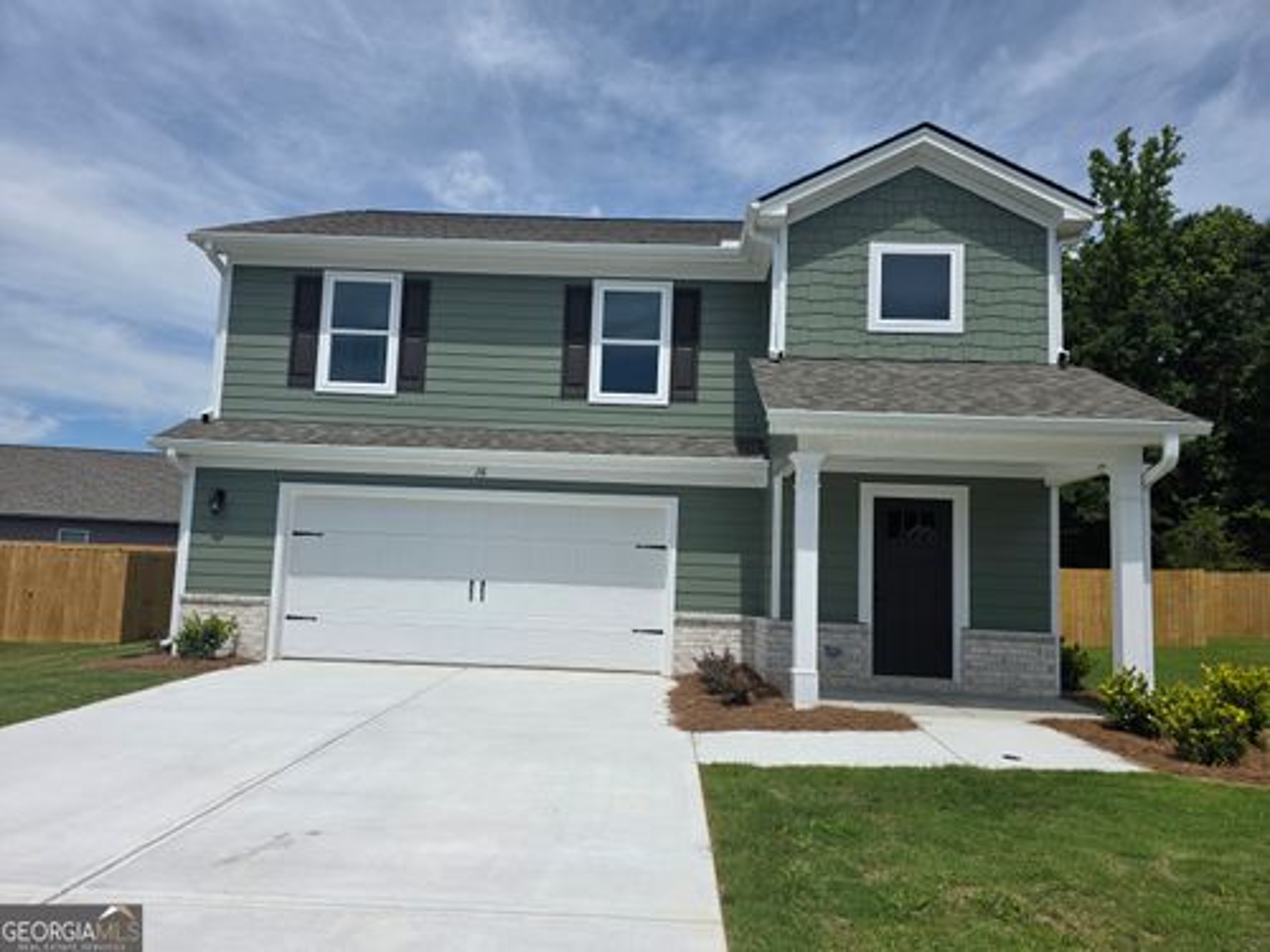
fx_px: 844
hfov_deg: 73.9
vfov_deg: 58.9
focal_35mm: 23
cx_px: 635
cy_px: 476
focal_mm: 6.3
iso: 50
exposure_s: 1/7944
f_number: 1.7
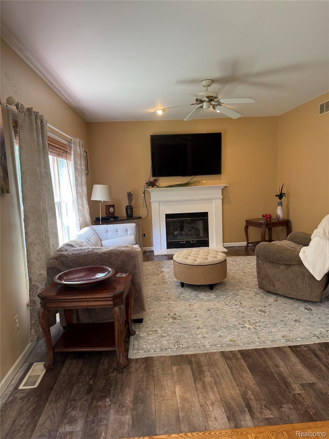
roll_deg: +2.6
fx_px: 304
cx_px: 164
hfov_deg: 56.8
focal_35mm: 24
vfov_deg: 71.6
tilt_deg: -6.5
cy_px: 220
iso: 160
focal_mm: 6.76
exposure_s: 1/120
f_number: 1.78
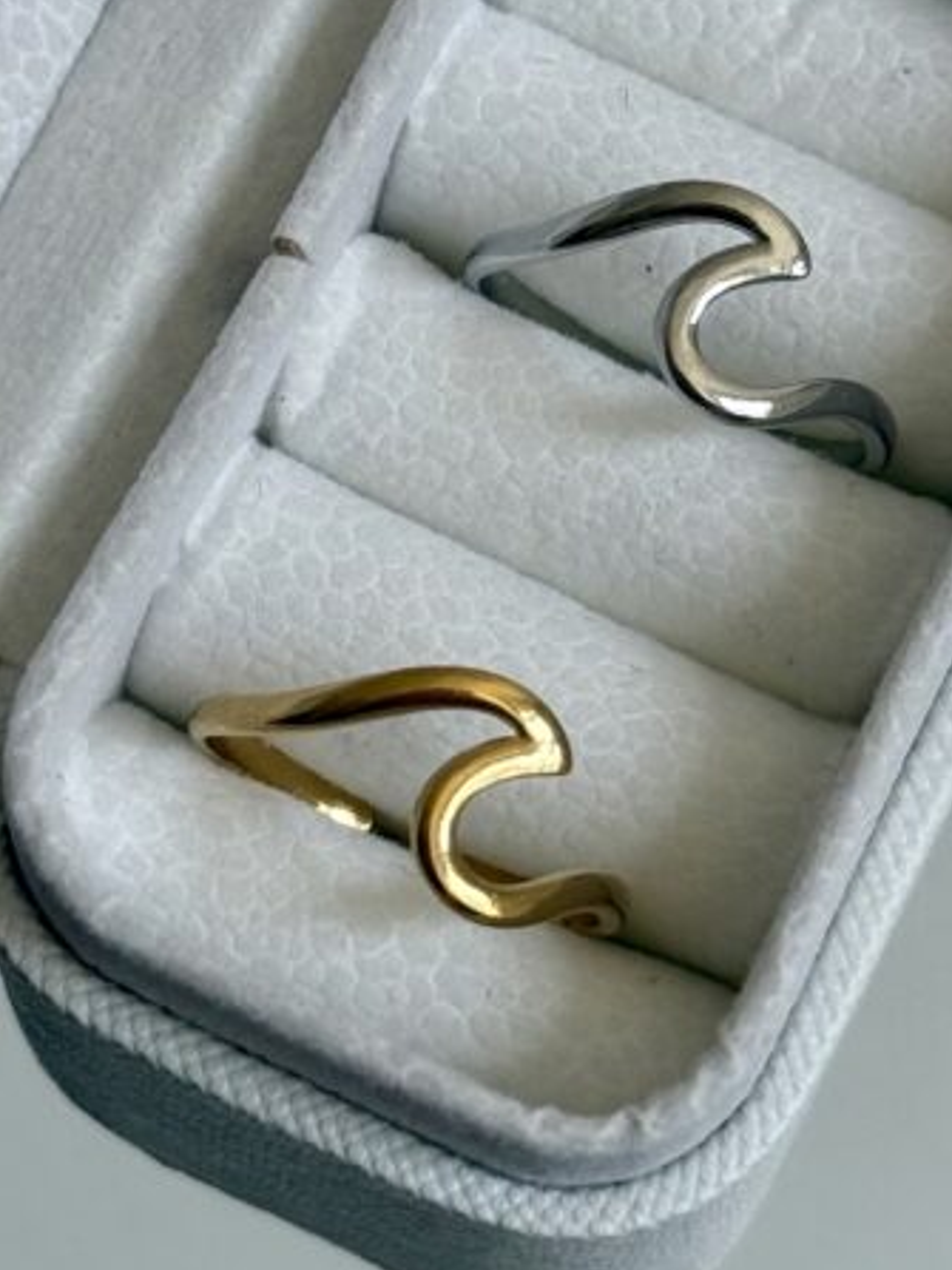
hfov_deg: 13.5
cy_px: 392
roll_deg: -4.8
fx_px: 4036
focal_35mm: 110
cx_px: 543
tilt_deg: -7.2
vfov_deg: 17.8
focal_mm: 6.76
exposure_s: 1/165
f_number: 1.78
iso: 50
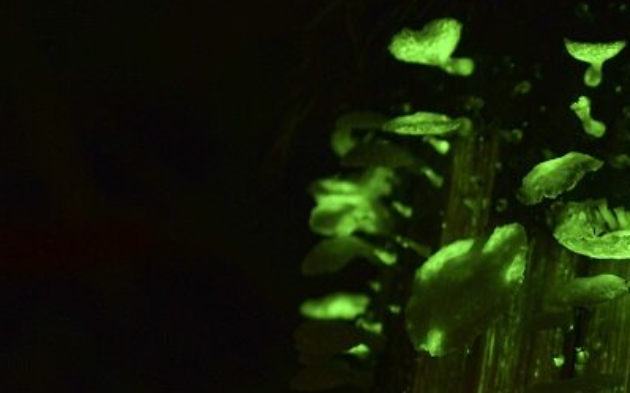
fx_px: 3072
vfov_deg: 7.3
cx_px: 720
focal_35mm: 179
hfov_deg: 11.5
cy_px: 253
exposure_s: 120
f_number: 5
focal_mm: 70
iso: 500
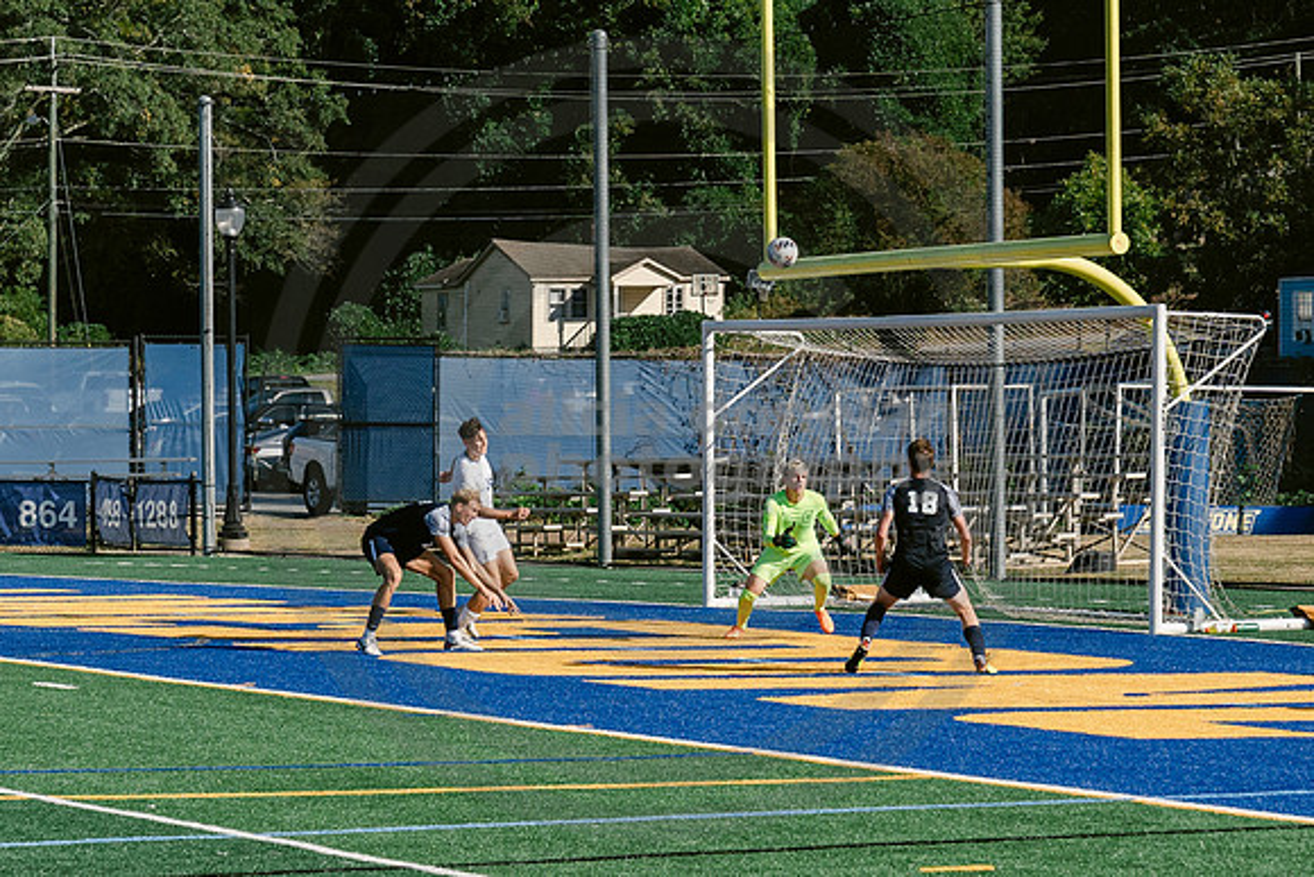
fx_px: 5764
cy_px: 602
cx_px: 620
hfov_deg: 13.0
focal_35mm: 158
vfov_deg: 8.7
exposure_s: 1/3200
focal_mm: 70
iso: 640
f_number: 5.6
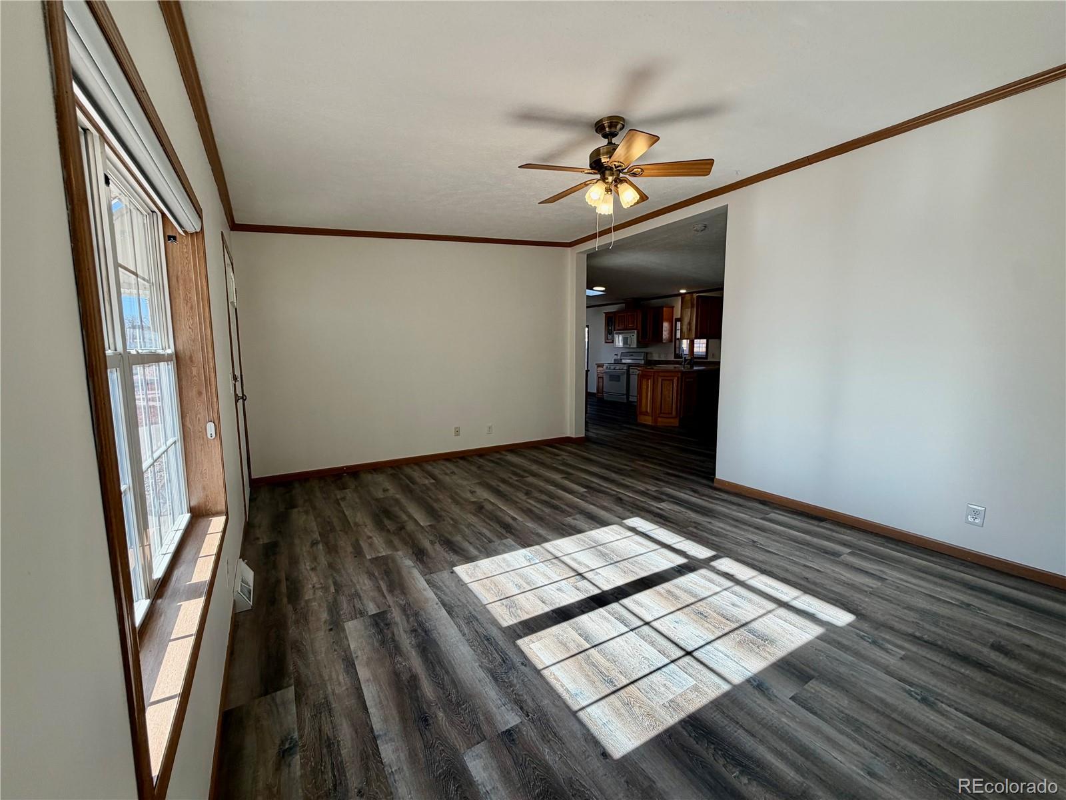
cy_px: 400
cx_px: 533
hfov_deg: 102.1
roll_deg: +0.7
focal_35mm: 14
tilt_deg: -6.9
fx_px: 431
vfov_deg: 85.7
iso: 40
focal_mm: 2.22
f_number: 2.2
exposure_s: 1/120
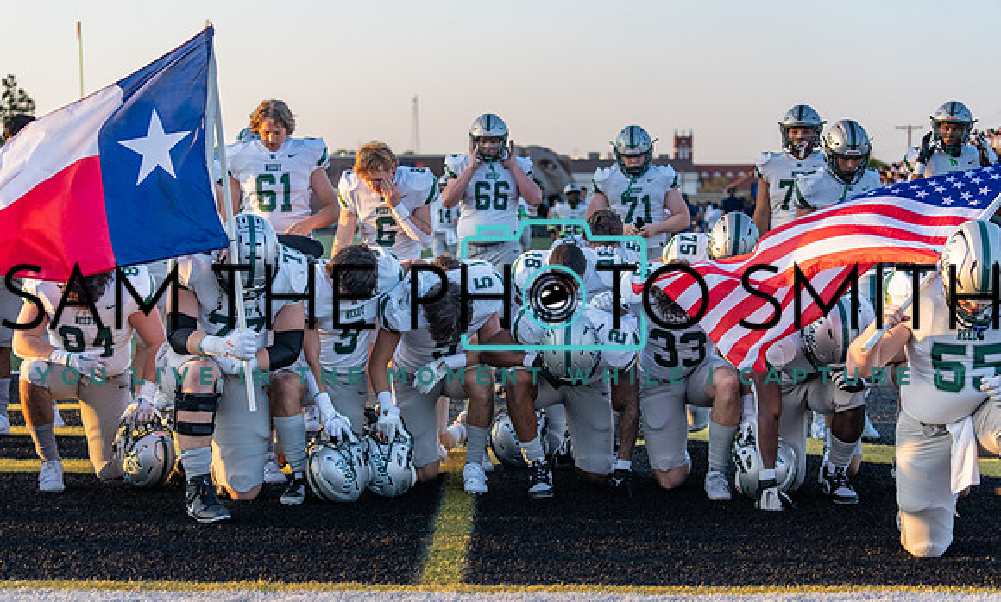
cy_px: 330
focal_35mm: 73
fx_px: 1967
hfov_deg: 28.5
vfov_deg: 17.4
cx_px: 500
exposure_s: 1/1000
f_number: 3.5
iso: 500
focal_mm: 70
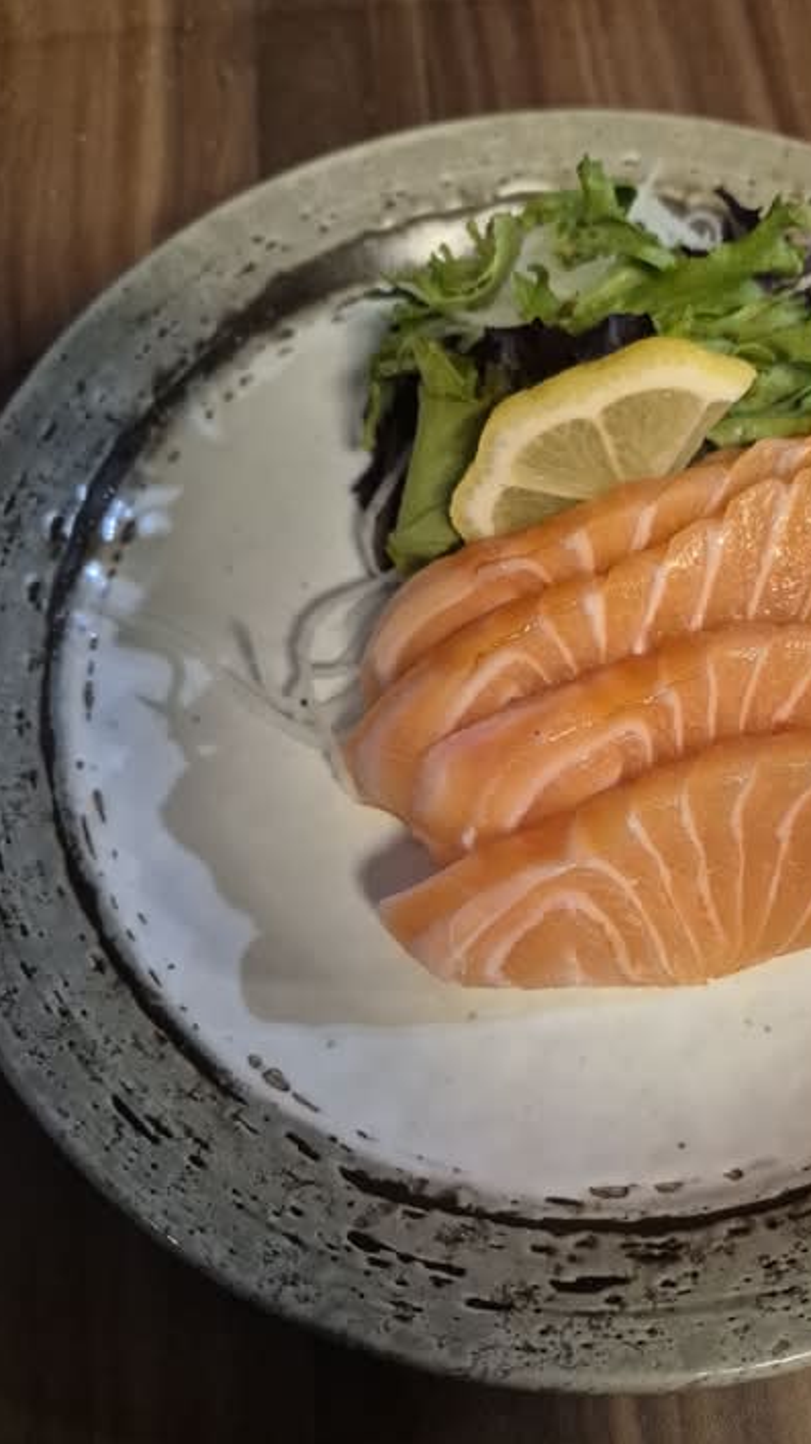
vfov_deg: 71.9
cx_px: 550
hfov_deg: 43.6
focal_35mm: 26
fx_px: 995
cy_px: 742
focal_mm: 5.4
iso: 1000
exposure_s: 1/120
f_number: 1.8
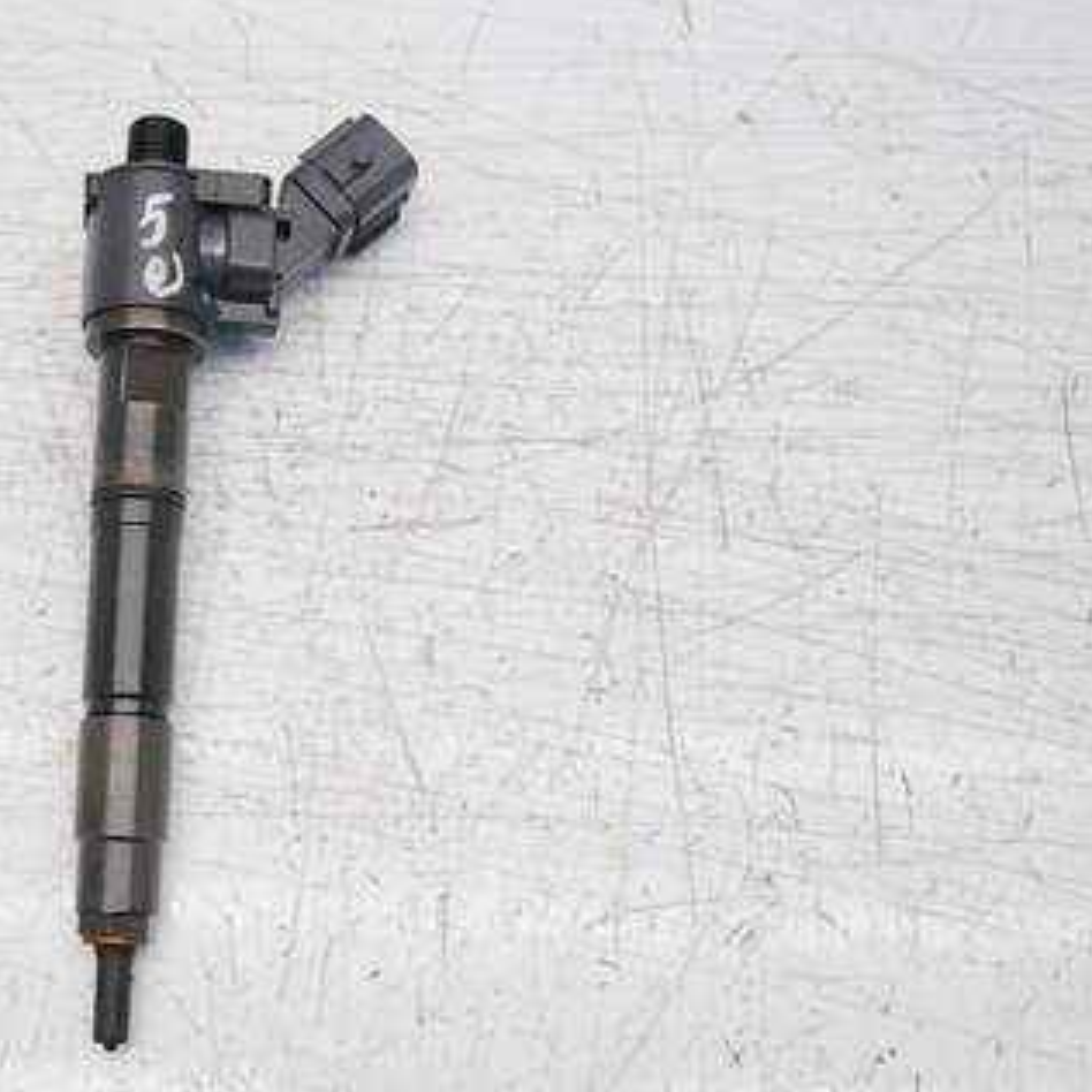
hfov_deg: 38.2
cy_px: 556
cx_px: 273
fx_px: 1535
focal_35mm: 43
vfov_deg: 39.2
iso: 200
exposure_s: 1/125
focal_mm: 16
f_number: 4
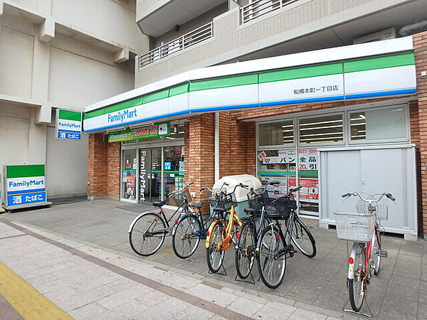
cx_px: 214
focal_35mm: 21
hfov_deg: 79.0
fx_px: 259
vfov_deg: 63.4
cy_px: 160
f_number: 3.5
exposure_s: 1/320
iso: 125
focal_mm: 3.7
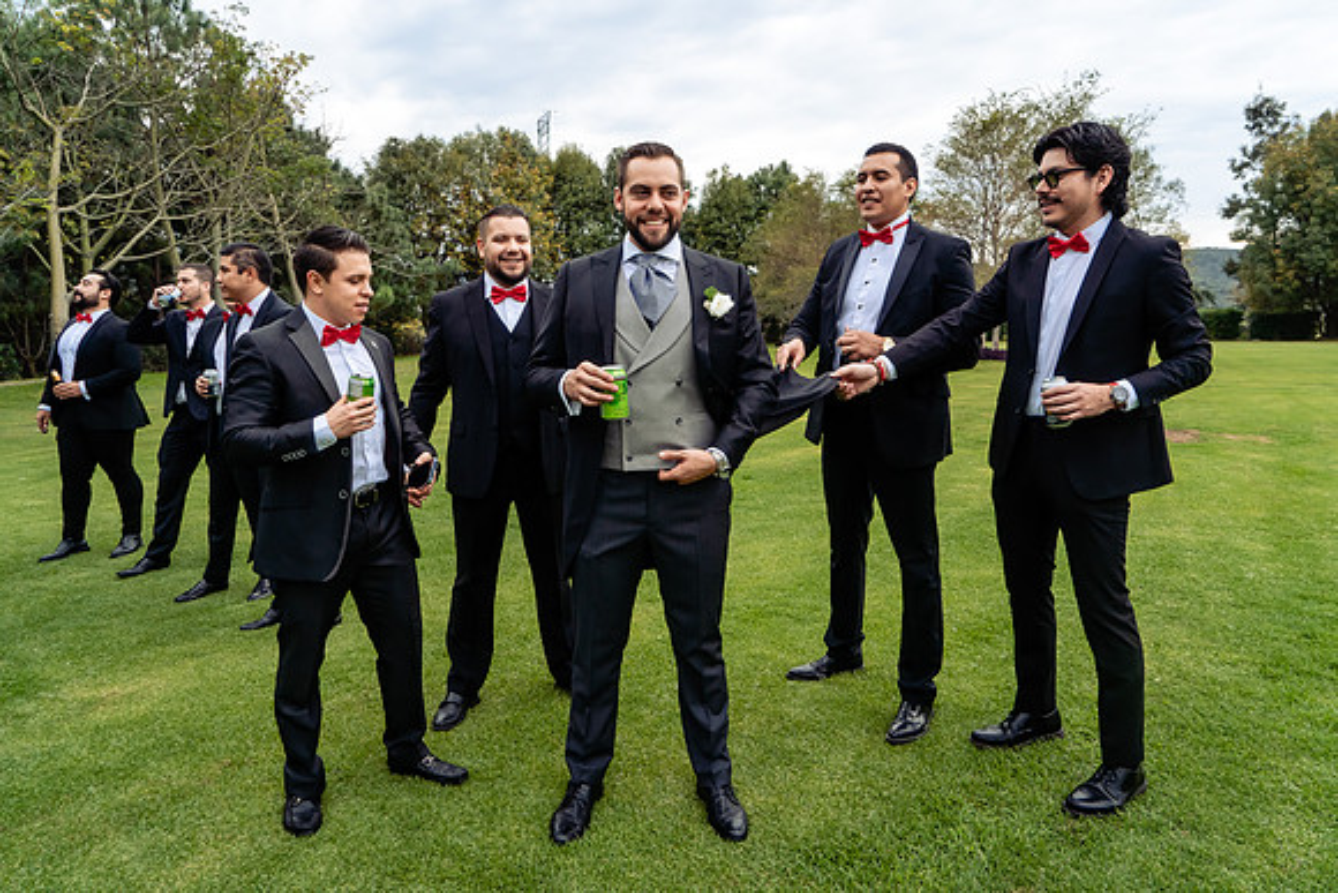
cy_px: 446
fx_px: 892
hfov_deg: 73.7
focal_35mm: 24
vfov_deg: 53.2
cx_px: 669
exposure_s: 1/200
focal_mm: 24
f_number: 7.1
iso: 640
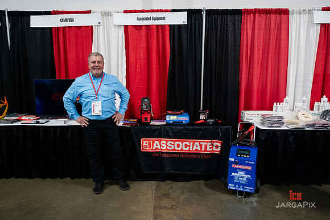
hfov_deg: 66.0
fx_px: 254
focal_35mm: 28
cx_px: 165
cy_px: 108
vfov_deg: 46.7
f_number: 3.2
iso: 2500
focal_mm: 26.5
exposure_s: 1/200
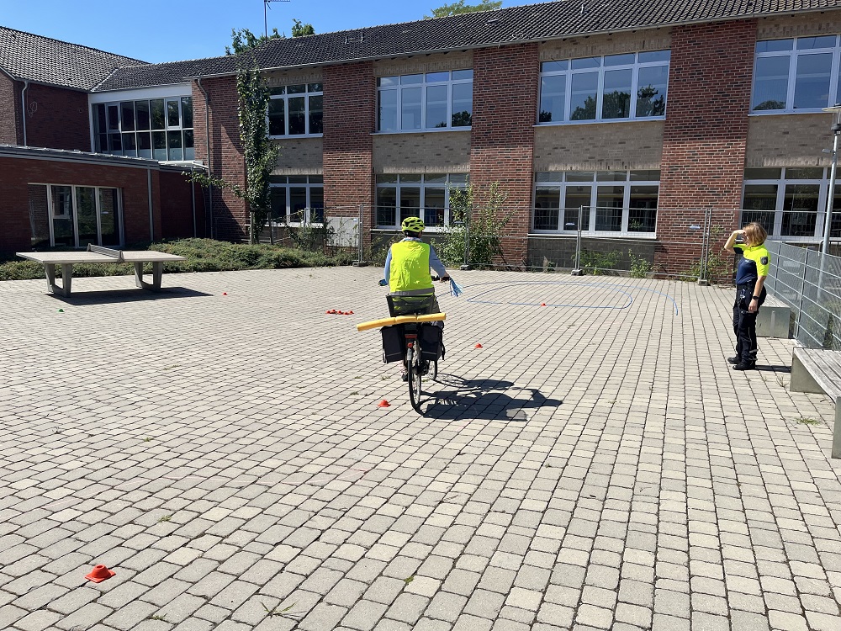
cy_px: 316
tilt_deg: -9.0
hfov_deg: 67.3
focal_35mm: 26
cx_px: 420
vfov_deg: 53.1
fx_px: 632
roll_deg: +0.0
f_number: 1.6
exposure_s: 1/3745
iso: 50
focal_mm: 5.1
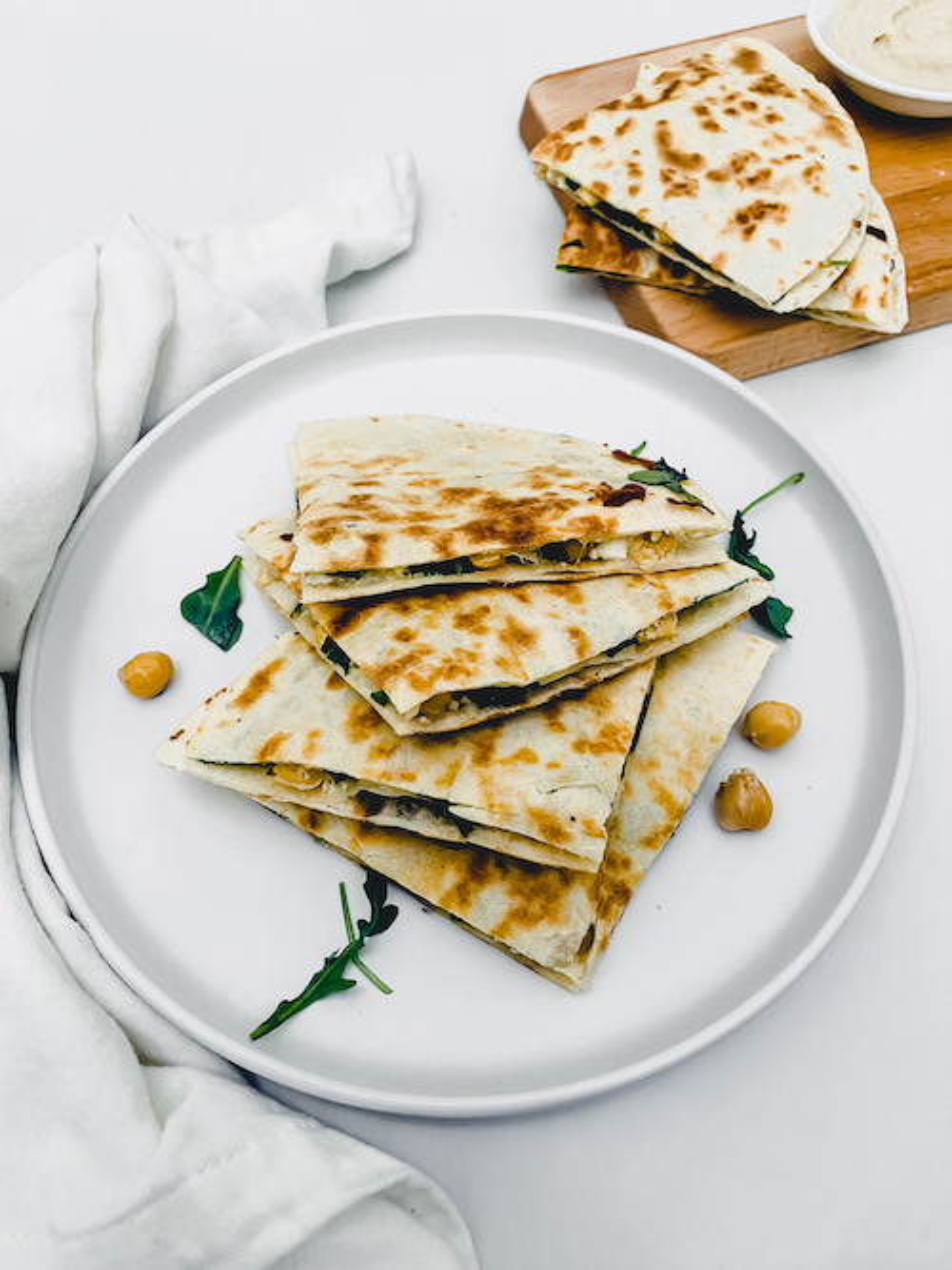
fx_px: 954
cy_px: 635
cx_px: 476
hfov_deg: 53.0
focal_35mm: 26
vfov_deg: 67.3
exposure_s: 1/60
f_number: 1.8
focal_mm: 4.25
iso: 250
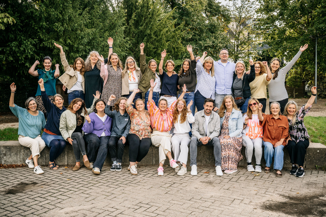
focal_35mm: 34
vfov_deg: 39.1
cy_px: 111
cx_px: 166
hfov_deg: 56.2
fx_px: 305
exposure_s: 1/1250
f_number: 4
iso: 400
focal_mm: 31
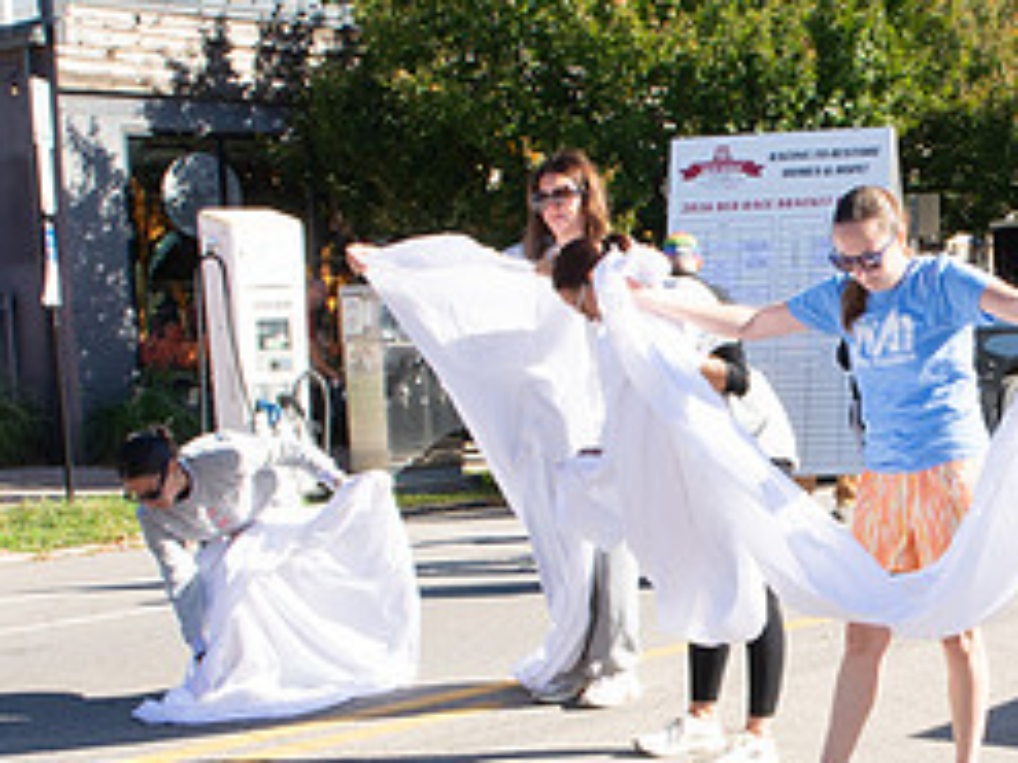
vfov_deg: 20.8
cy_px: 601
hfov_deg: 26.3
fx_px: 2058
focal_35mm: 70
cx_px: 1024
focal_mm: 24
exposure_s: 1/160
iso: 800
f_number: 18
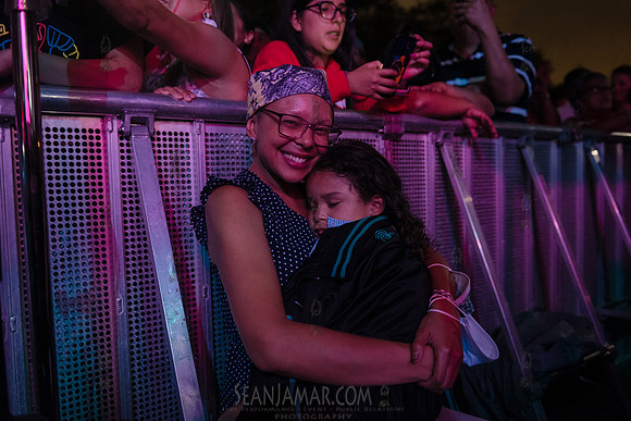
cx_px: 316
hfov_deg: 60.3
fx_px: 543
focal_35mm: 31
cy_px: 210
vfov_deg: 42.3
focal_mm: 31
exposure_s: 1/80
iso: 3200
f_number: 3.2
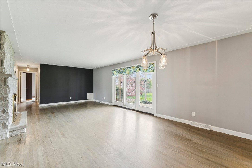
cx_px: 126
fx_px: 98
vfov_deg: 81.2
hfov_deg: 104.3
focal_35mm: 14
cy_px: 84
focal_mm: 14
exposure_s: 1/25
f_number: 5.6
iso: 200
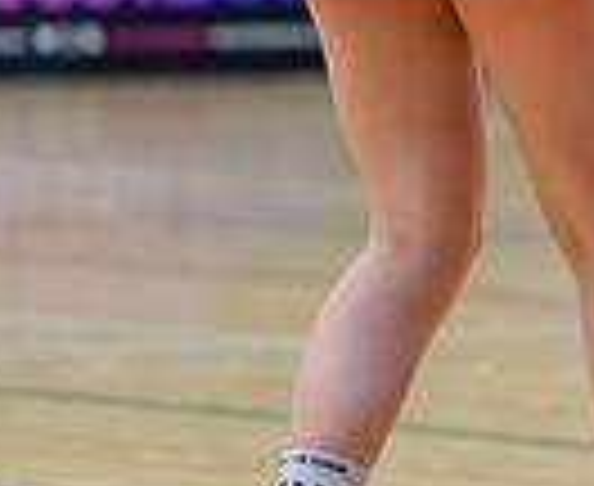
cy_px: -180
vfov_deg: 2.5
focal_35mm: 619
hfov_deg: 3.1
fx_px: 10979
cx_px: 1105
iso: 6400
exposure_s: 1/1250
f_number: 3.2
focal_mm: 130
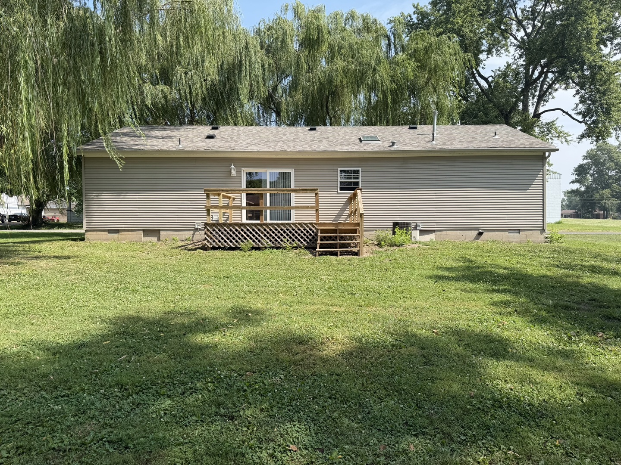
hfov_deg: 71.6
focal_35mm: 24
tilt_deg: -0.8
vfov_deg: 56.8
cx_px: 310
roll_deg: +0.4
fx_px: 431
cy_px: 232
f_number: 1.78
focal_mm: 6.76
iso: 80
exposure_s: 1/2232
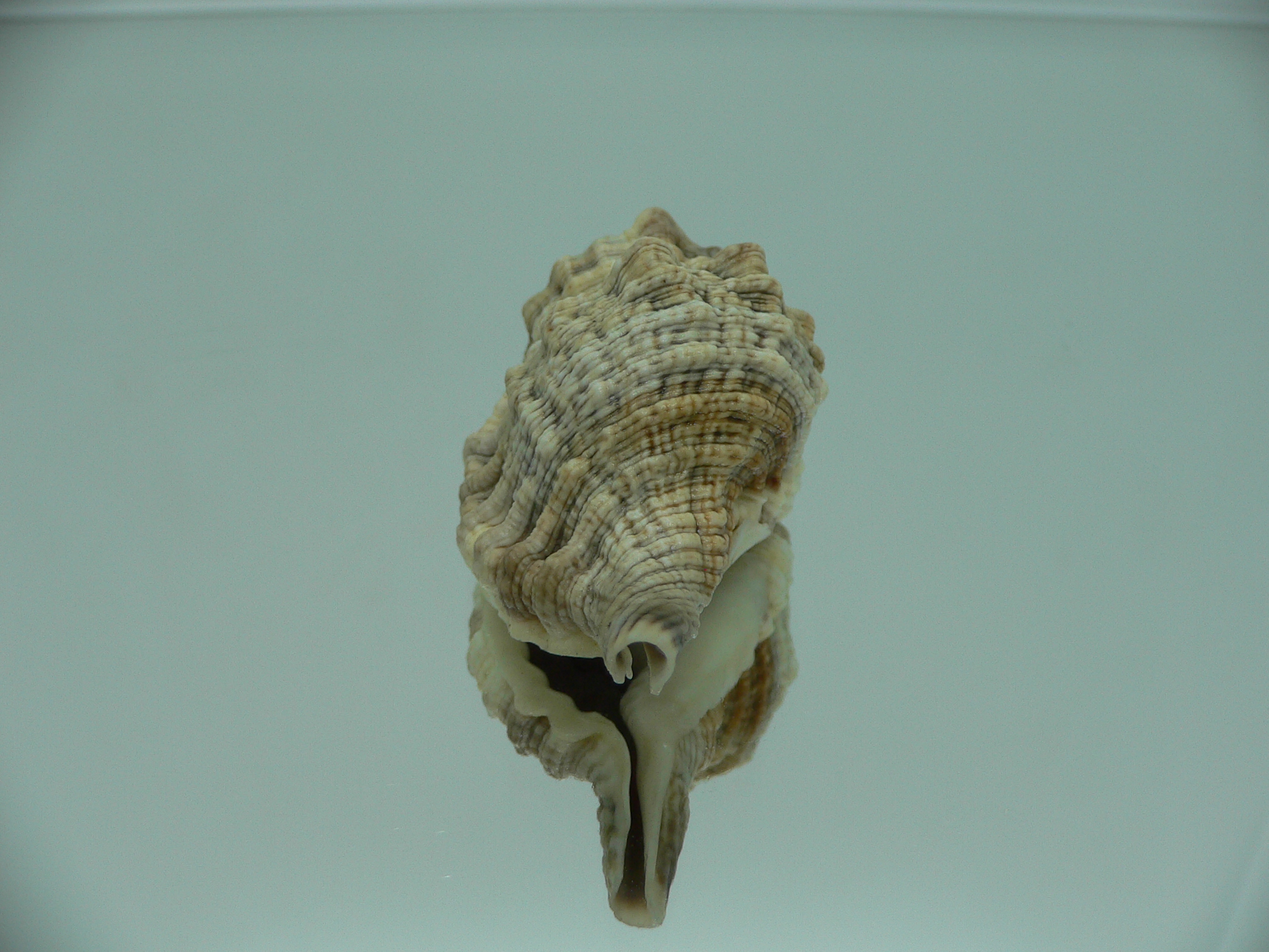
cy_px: 476
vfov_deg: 40.7
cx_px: 634
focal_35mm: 35
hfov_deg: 52.6
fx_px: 1283
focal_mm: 4.6
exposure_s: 1/60
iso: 80
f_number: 2.8
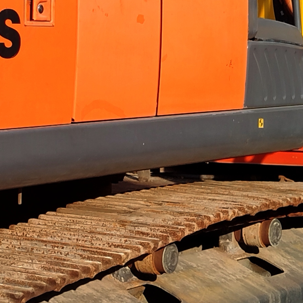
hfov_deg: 13.1
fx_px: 1297
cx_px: -25
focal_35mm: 131
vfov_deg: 13.3
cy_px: 56
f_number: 1.7
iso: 50
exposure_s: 1/877
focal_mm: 5.31
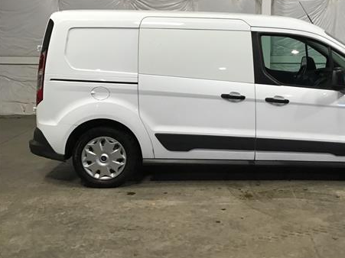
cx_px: 241
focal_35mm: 44
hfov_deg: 42.1
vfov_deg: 32.6
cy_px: 86
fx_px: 438
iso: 40
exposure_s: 1/30
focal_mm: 3.3
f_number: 2.4
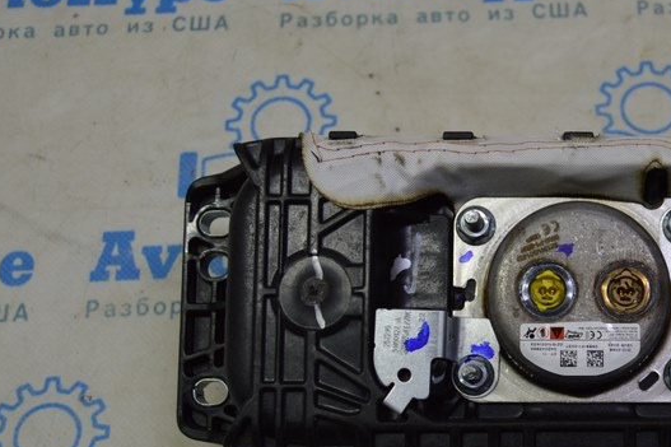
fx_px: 1248
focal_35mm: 67
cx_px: 600
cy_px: 258
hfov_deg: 28.9
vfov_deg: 20.3
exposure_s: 1/100
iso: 400
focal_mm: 23
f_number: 5
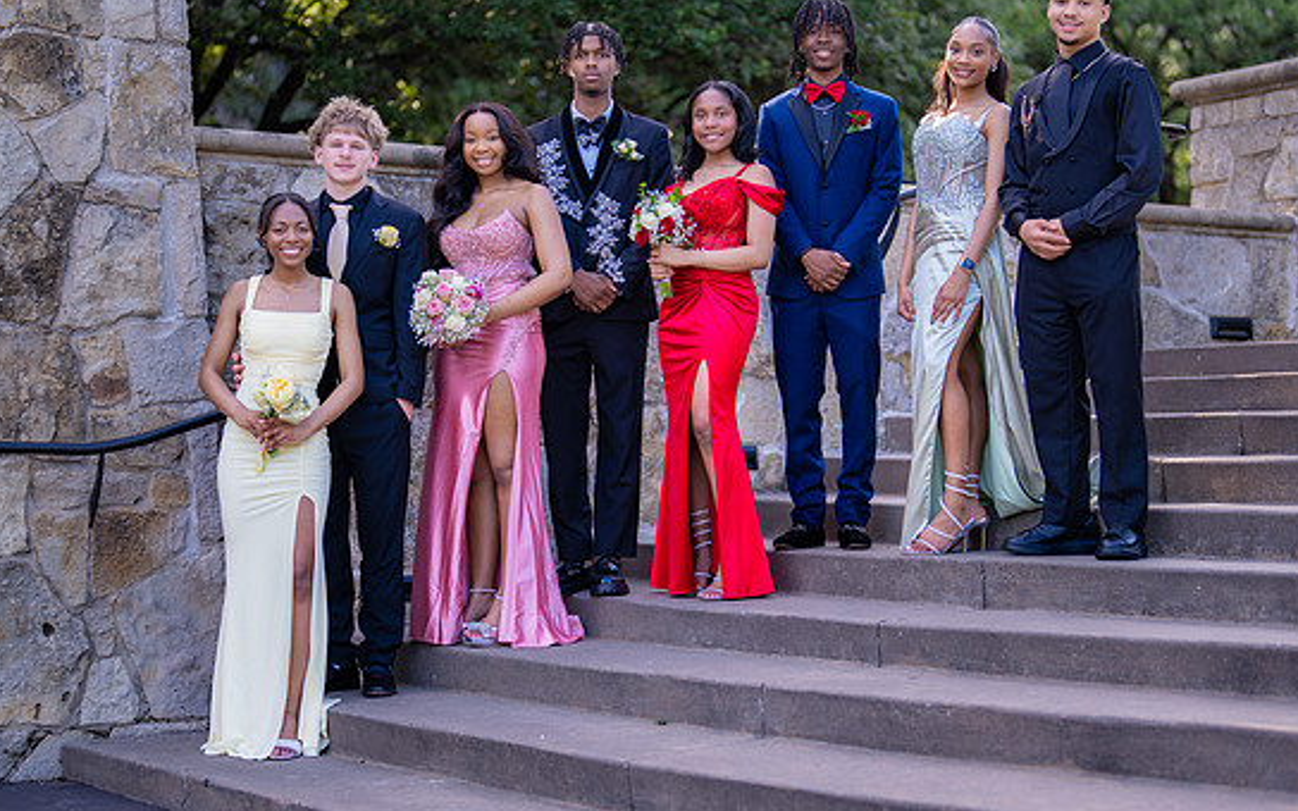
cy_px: 375
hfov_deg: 31.5
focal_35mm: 65
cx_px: 670
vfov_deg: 20.0
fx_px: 2299
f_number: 1.2
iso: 200
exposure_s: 1/1600
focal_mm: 50
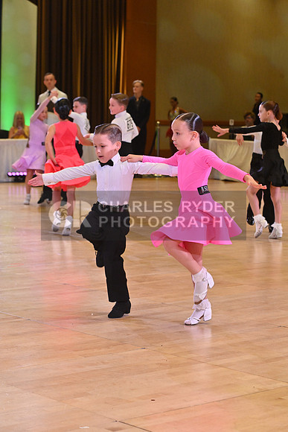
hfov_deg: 14.4
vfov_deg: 21.5
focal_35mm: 95
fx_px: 1139
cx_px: 144
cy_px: 216
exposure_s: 1/400
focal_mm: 95
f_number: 7.1
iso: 4000
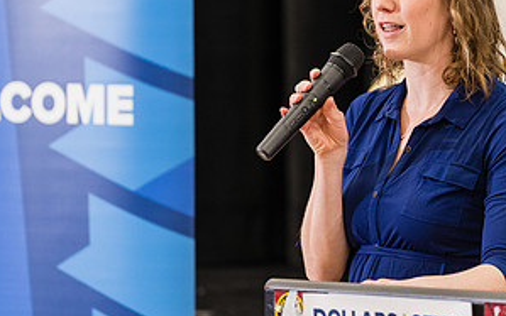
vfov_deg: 3.3
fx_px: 5448
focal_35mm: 395
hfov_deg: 5.3
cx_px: 310
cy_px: 79
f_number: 2.8
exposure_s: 1/250
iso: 1600
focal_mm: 200
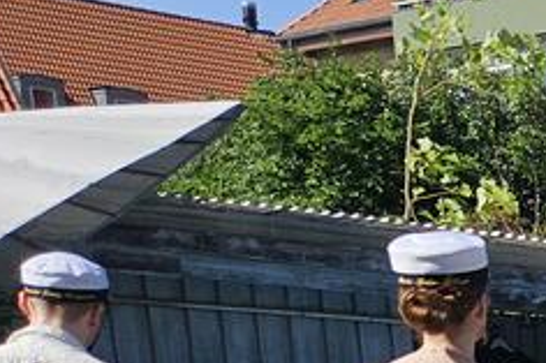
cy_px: 862
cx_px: 1305
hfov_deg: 13.2
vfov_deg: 10.2
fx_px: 1773
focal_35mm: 117
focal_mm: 5.4
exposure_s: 1/1925
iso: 25
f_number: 1.8
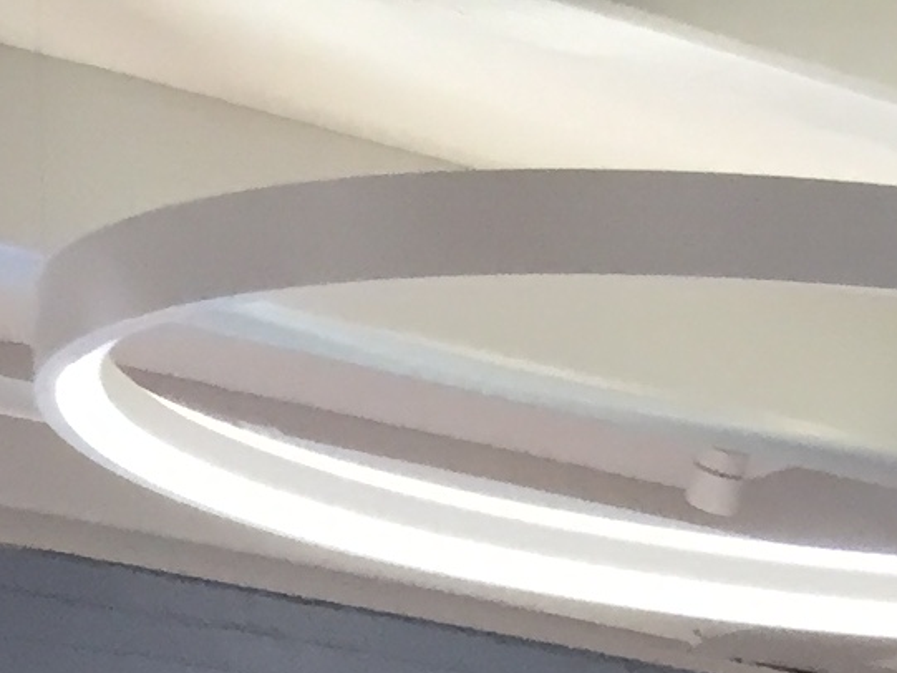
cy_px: 2022
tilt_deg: -6.0
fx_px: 4536
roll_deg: -0.2
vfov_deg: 7.5
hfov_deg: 9.2
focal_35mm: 175
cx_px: 2613
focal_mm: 4.15
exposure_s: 1/30
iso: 32
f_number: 2.2
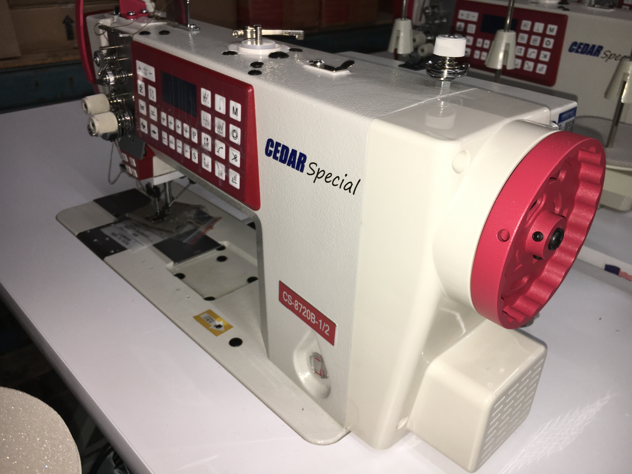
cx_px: 316
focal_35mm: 29
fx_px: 529
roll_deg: -1.0
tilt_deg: -28.6
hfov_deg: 61.7
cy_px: 237
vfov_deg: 48.2
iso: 25
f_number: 2.2
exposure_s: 1/31
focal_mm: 4.15
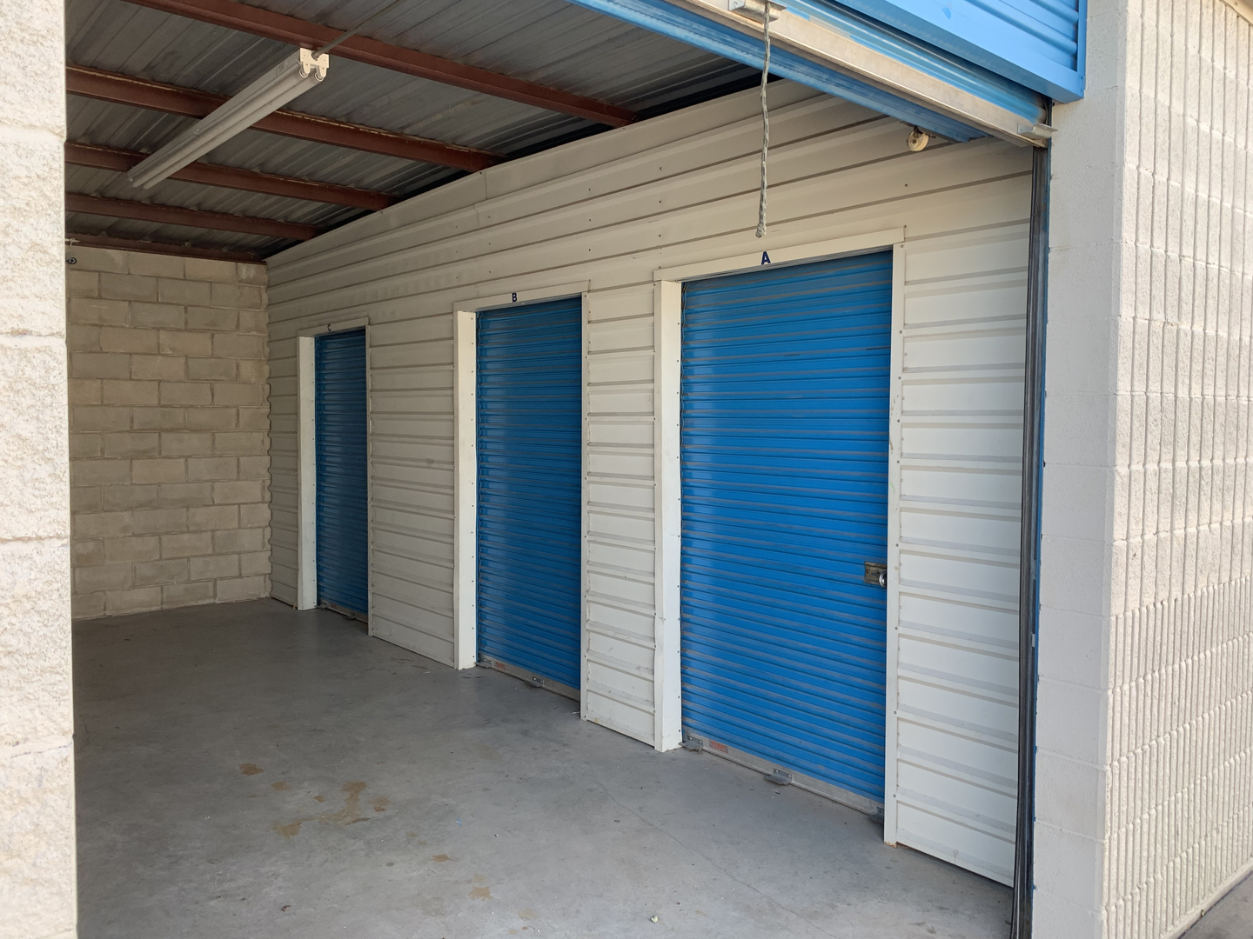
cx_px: 626
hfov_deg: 67.3
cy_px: 470
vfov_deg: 53.1
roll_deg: -0.5
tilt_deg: -2.4
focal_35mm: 26
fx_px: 941
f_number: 1.8
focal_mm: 4.25
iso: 32
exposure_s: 1/122
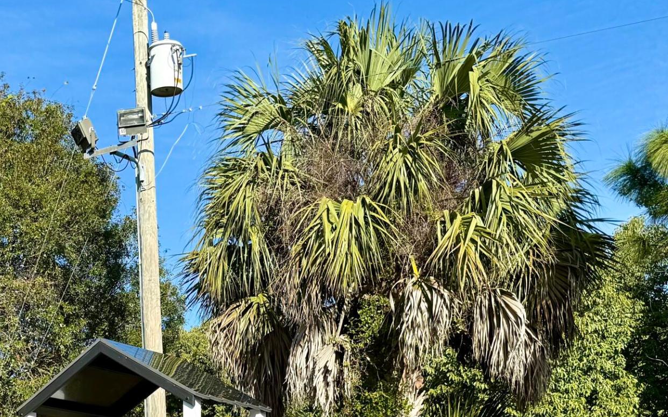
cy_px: 500
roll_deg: -0.1
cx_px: 86
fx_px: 1074
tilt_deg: +3.0
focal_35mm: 59
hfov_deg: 33.0
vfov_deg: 20.6
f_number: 1.78
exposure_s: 1/3021
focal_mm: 6.76
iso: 80
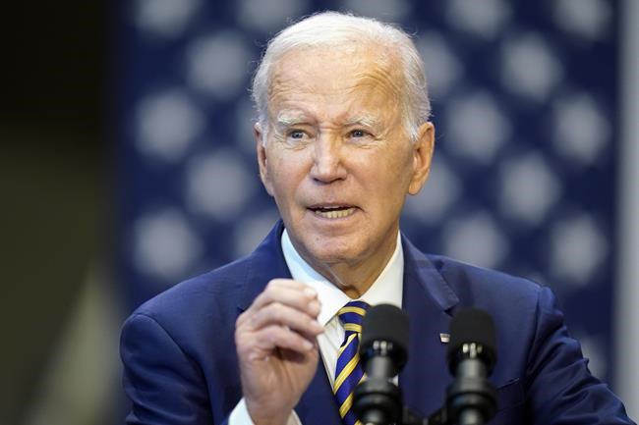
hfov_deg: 5.2
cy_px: 212
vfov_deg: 3.4
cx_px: 320
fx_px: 7098
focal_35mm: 400
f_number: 2.8
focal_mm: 400
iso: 5000
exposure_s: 1/640
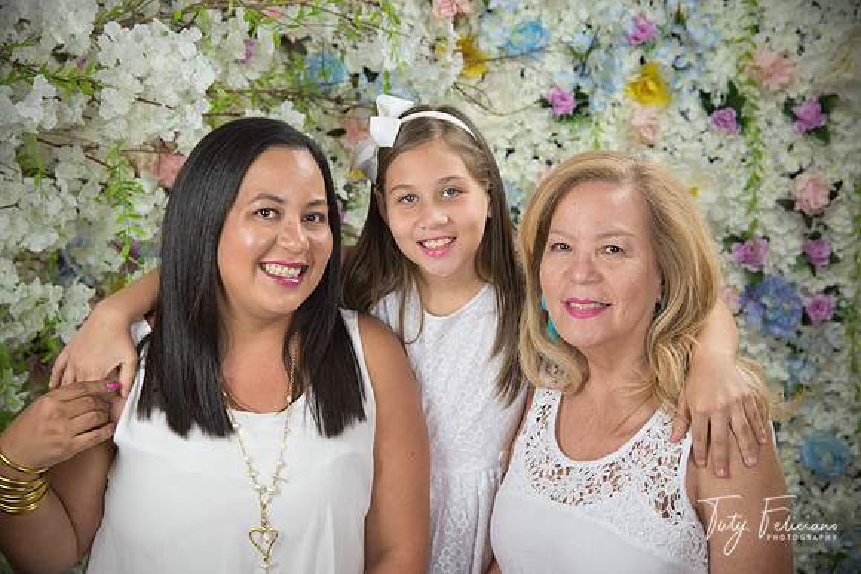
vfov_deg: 18.2
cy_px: 287
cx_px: 430
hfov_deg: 27.0
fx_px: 1794
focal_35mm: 75
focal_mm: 75
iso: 1250
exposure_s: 1/125
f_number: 5
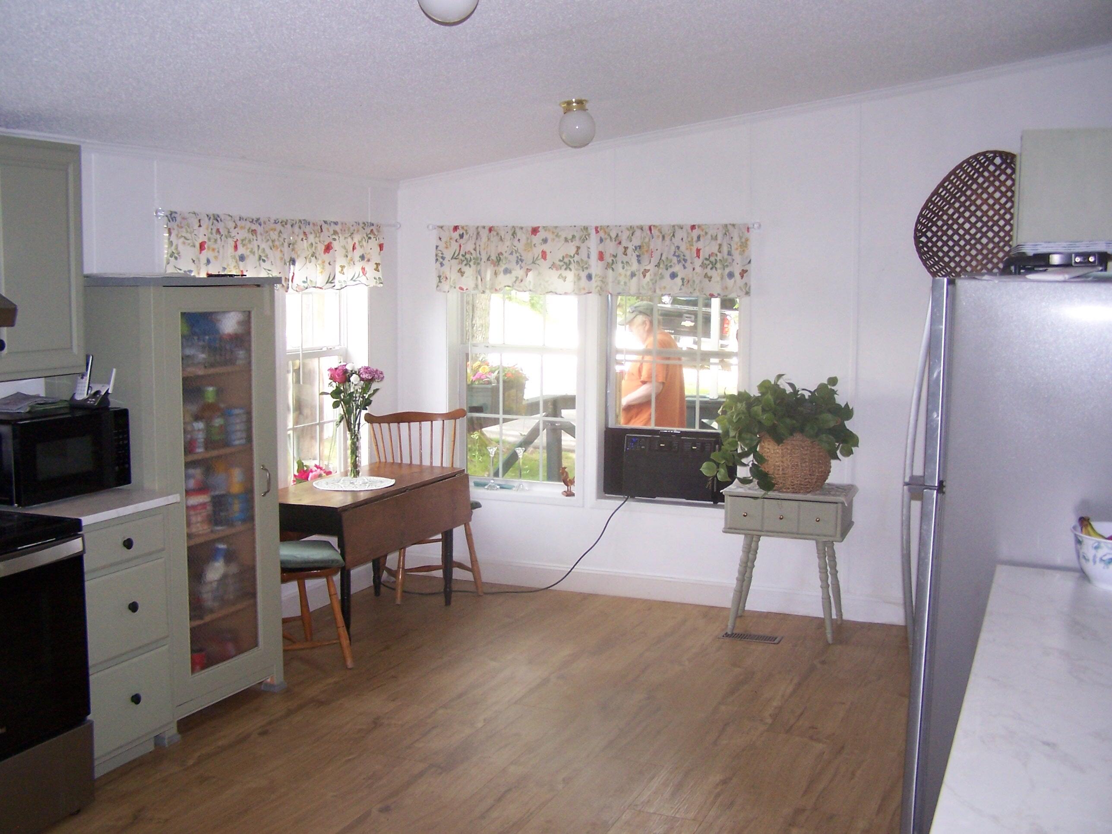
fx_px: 1221
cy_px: 417
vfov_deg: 37.7
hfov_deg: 49.0
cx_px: 556
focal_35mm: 38
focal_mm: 6.3
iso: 140
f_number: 2.8
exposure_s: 1/60
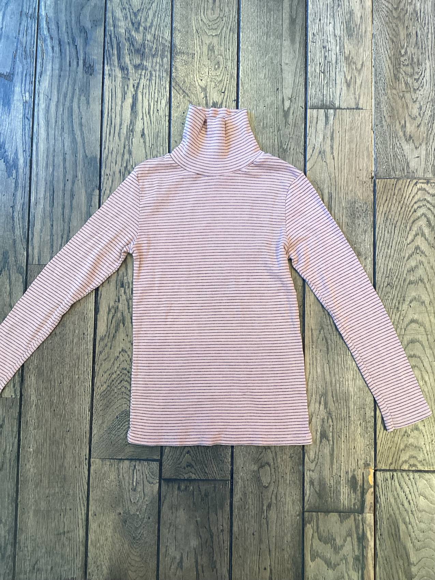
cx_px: 218
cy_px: 290
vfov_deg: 58.4
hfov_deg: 45.4
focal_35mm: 31
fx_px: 519
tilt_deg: -86.0
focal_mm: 3.3
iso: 64
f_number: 2.4
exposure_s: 1/50
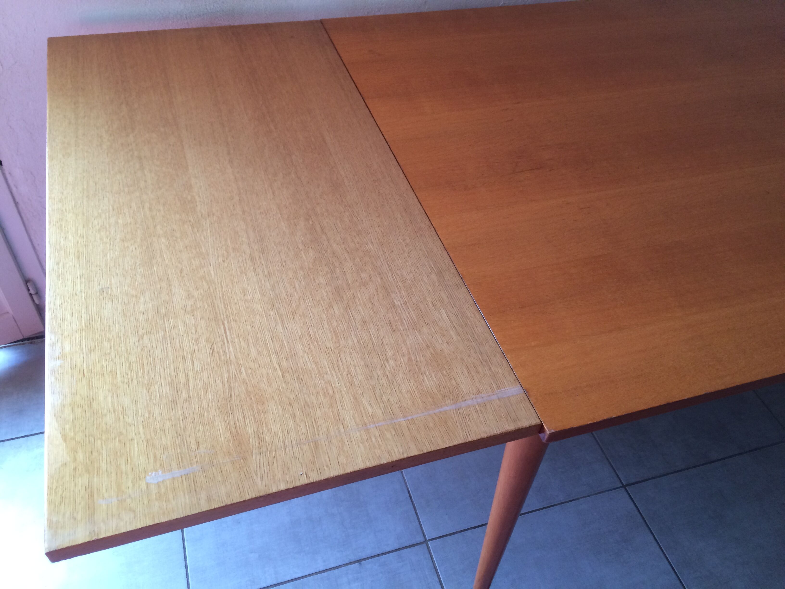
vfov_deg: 48.2
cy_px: 294
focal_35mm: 29
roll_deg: -3.9
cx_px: 392
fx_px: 658
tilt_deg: -44.1
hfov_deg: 61.7
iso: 64
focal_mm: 4.15
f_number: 2.2
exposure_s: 1/33
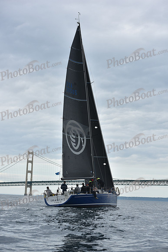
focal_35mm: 70
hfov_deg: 19.5
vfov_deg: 28.8
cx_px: 84
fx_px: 490
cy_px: 126
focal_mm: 70
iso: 250
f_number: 5.6
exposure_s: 1/800
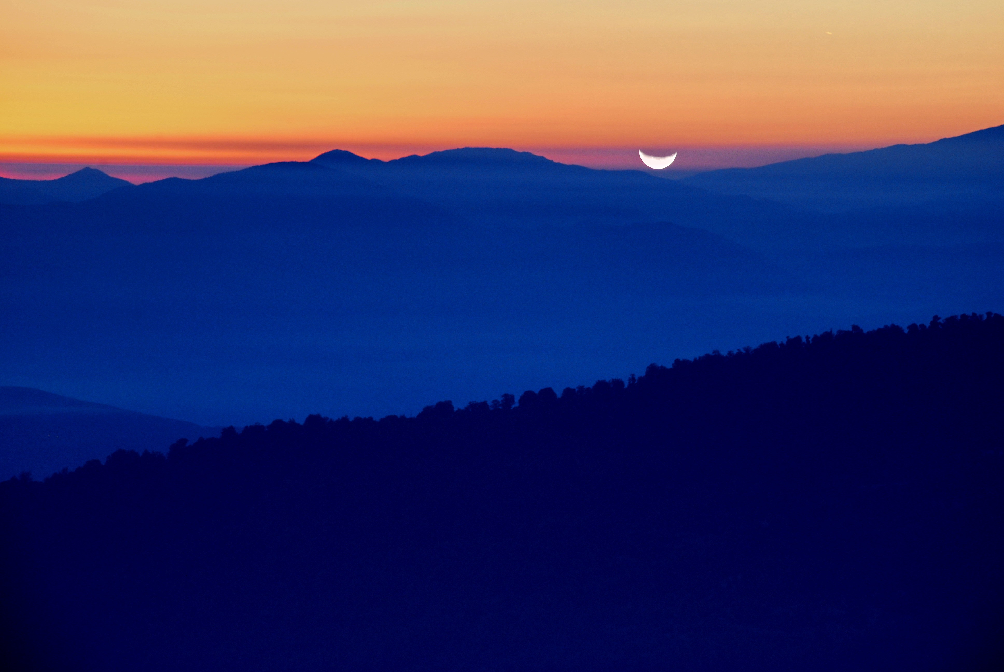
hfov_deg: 14.4
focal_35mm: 142
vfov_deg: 9.7
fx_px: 3979
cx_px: 502
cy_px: 336
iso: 400
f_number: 8
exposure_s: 1/20
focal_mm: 95
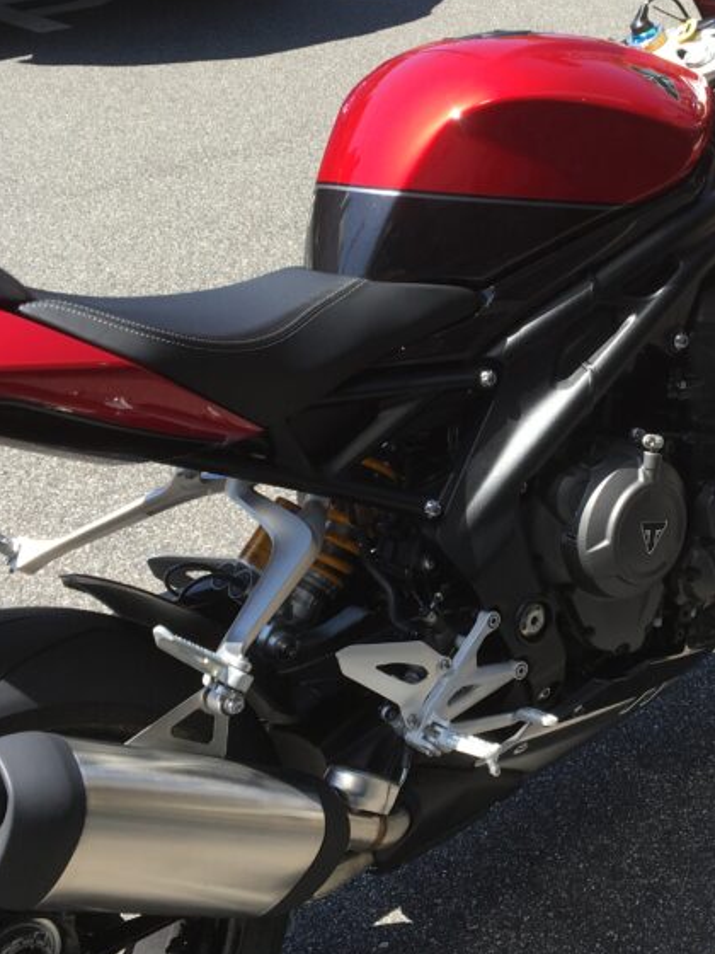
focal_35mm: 53
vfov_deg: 36.1
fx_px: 1460
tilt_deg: -27.2
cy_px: 428
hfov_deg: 27.1
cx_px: 555
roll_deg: +0.3
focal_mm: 4.15
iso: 25
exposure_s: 1/561
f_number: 2.2
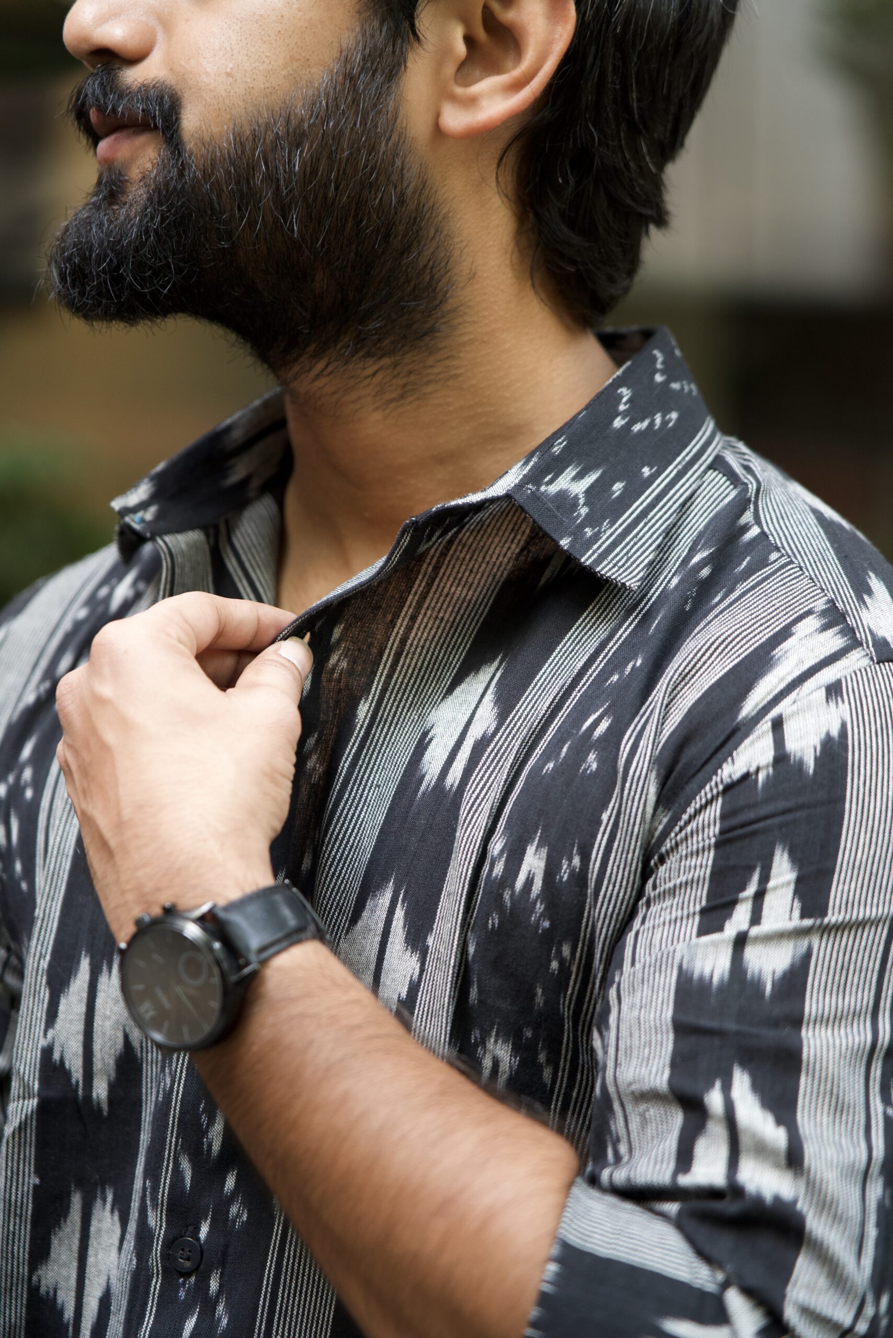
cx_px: 446
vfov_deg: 20.2
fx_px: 3756
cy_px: 669
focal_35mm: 101
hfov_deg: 13.6
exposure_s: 1/60
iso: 1000
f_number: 4
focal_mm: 101
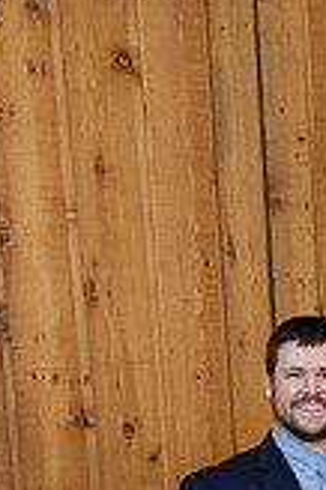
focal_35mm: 88
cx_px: 359
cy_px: 648
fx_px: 1198
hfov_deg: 15.1
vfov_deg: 20.9
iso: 1000
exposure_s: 1/30
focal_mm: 21.3
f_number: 3.6
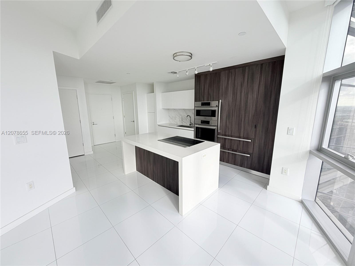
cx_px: 178
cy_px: 133
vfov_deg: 85.7
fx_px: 144
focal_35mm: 14
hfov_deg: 102.1
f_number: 2.2
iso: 40
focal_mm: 2.22
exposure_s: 1/124
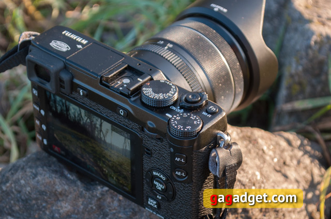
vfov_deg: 16.5
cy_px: 110
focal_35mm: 82
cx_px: 166
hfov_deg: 24.6
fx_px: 758
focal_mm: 55
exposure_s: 1/80
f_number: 5.6
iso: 200
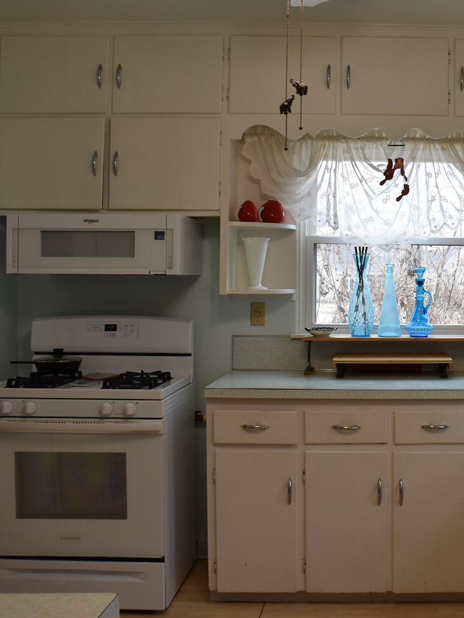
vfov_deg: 42.9
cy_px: 277
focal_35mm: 44
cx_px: 422
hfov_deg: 31.3
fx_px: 786
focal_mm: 18
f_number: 5
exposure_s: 1/100
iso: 400
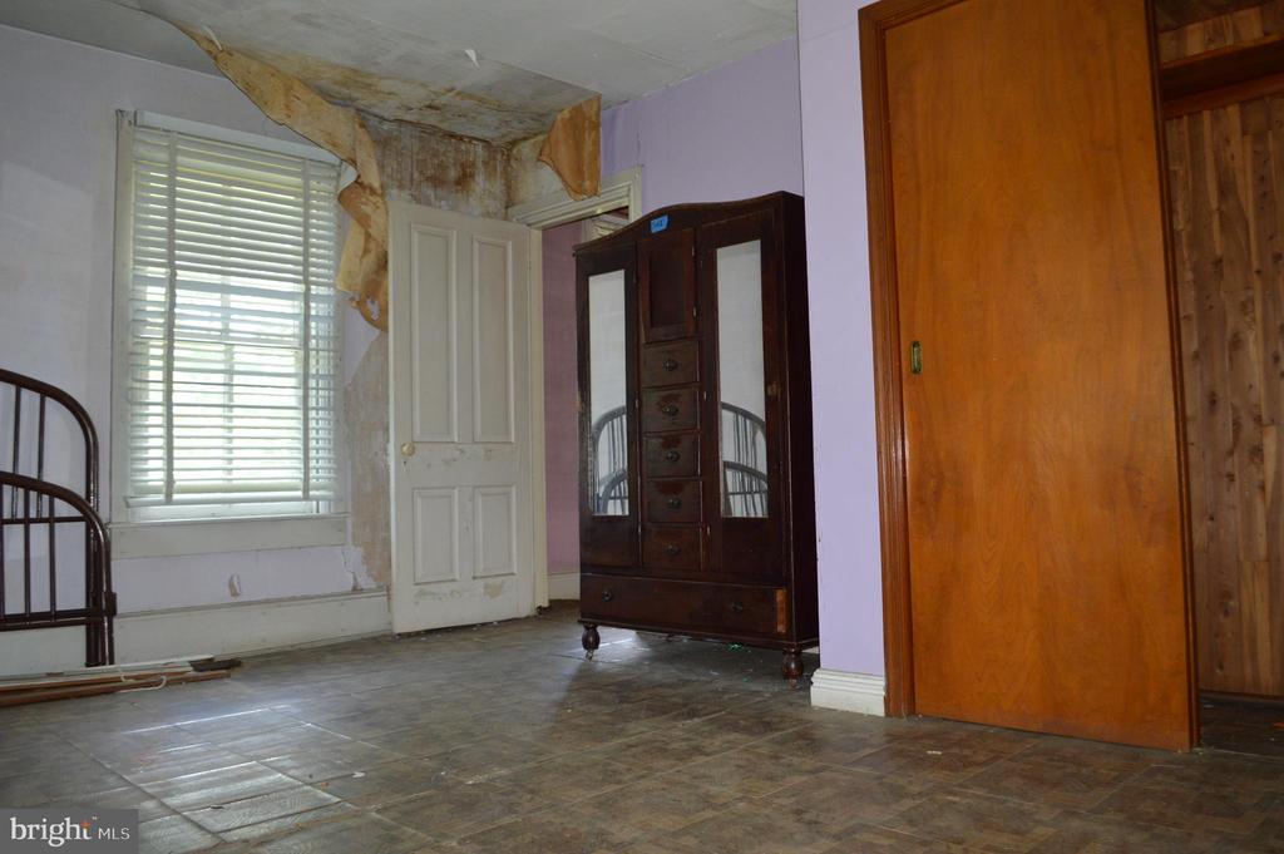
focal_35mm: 27
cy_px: 427
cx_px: 642
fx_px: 962
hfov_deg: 67.4
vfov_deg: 47.9
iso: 560
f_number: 3.5
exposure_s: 1/60
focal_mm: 18
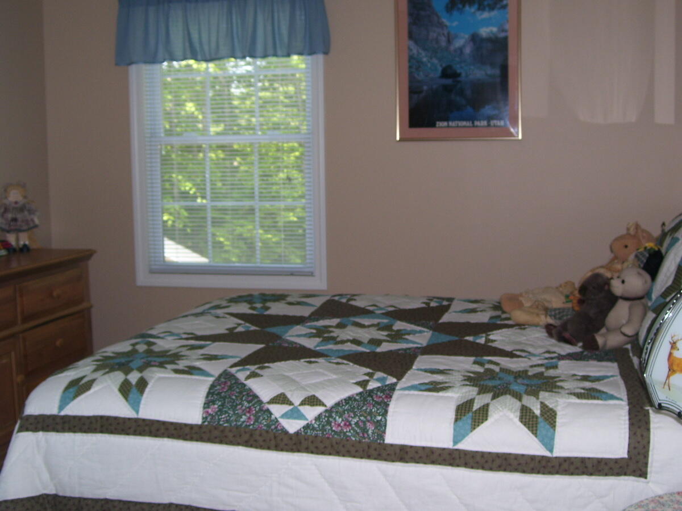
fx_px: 906
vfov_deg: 31.5
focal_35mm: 46
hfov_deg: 41.2
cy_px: 256
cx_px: 341
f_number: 3
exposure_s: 1/60
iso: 80
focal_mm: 7.6
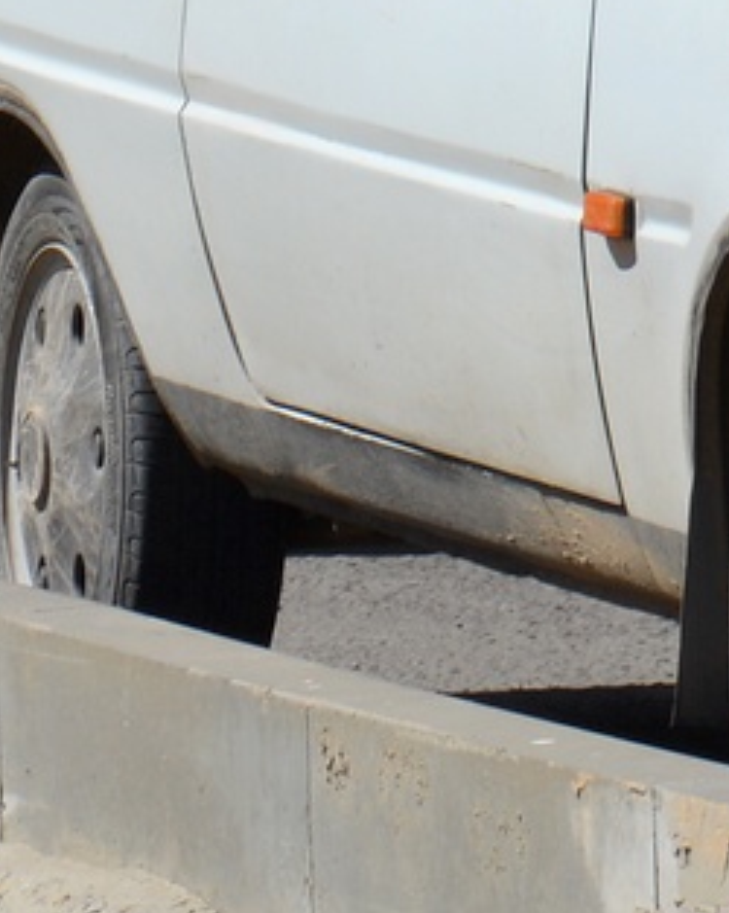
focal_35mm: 709
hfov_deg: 2.2
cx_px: 1560
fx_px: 19147
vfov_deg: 2.7
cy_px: -260
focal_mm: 105
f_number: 9
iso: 100
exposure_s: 1/320
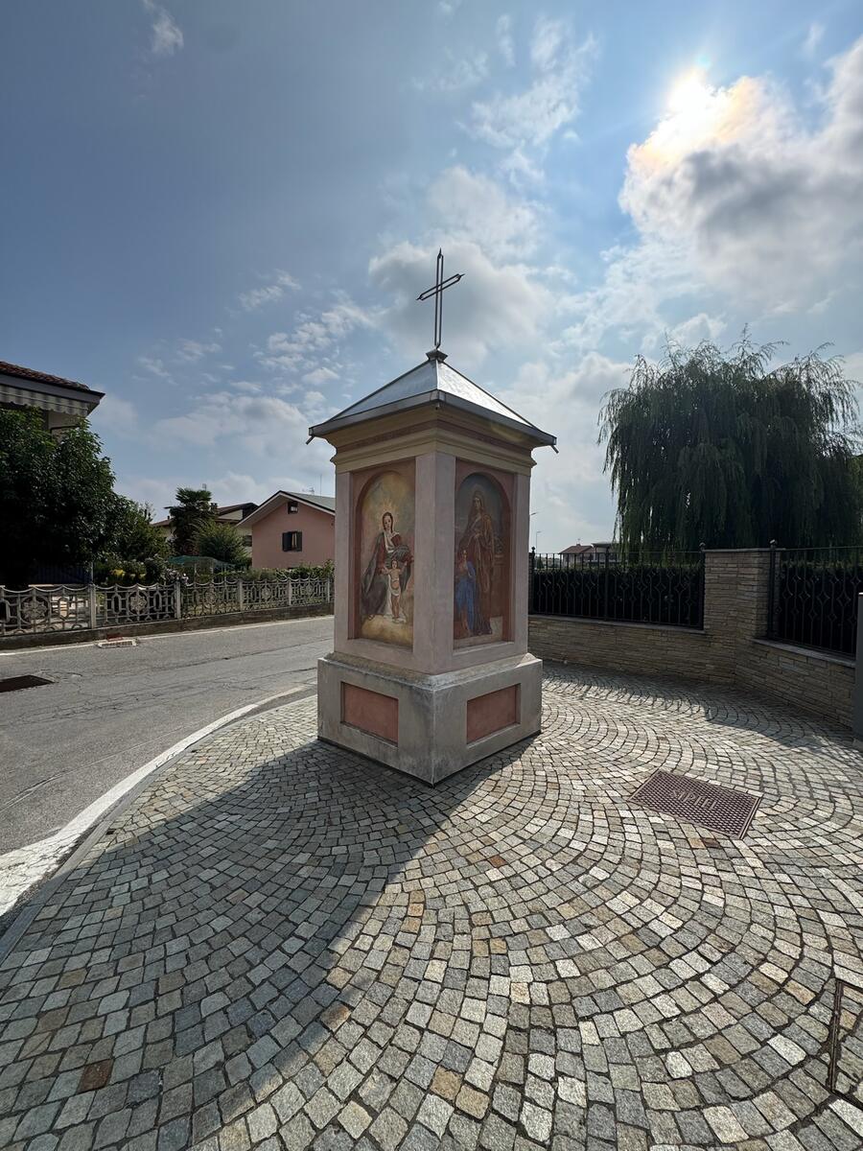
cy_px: 576
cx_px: 432
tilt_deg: -1.8
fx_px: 465
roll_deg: -0.8
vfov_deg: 102.1
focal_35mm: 14
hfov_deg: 85.7
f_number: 2.2
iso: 40
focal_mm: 2.22
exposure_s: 1/3906
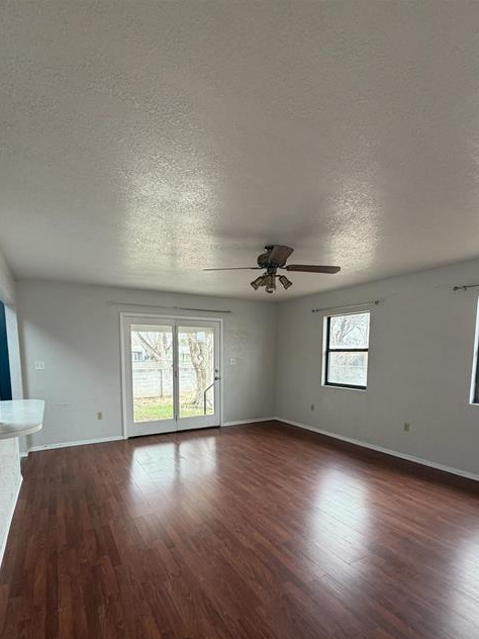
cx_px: 222
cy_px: 387
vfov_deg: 89.7
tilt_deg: -5.9
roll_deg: +0.7
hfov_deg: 74.6
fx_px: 314
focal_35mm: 17
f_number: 2.2
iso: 160
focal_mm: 2.22
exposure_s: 1/121
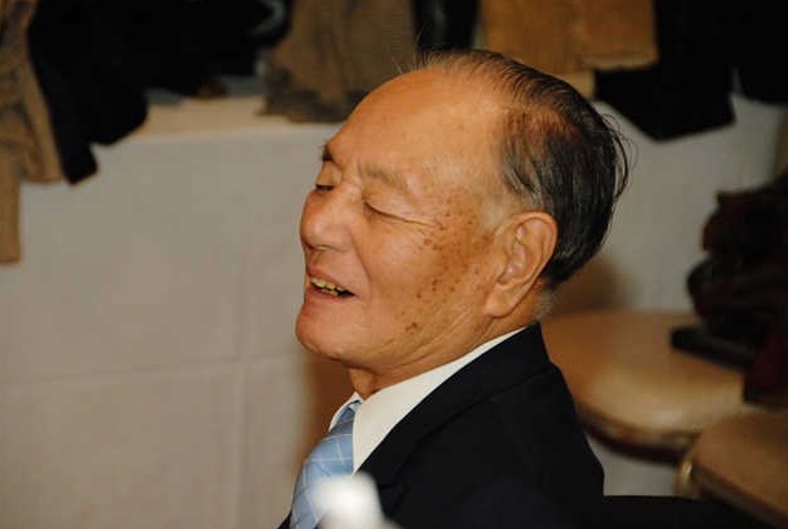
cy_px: 262
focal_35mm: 198
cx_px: 391
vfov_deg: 7.0
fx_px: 4343
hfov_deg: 10.4
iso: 800
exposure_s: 1/60
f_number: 5.6
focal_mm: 130
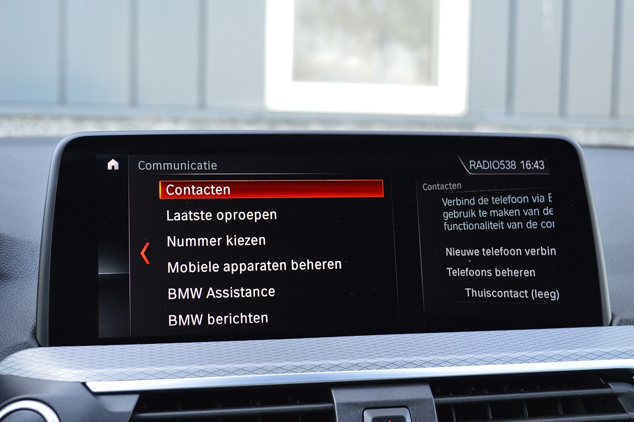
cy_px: 211
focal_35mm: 52
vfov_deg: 25.7
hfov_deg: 37.9
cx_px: 317
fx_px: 924
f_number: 6.3
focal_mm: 35
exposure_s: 1/60
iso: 800
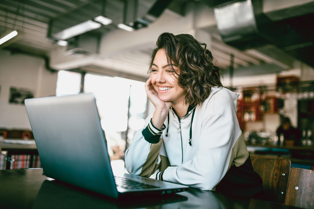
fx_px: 305
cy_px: 104
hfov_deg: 54.4
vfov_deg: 37.9
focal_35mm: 35
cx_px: 157
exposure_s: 1/500
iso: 320
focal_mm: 35
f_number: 1.6
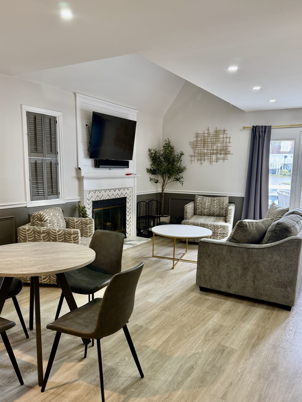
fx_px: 326
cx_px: 137
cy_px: 221
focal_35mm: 28
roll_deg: +0.4
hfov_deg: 49.7
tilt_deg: -6.0
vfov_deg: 63.3
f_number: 1.78
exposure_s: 1/60
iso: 160
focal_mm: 6.76
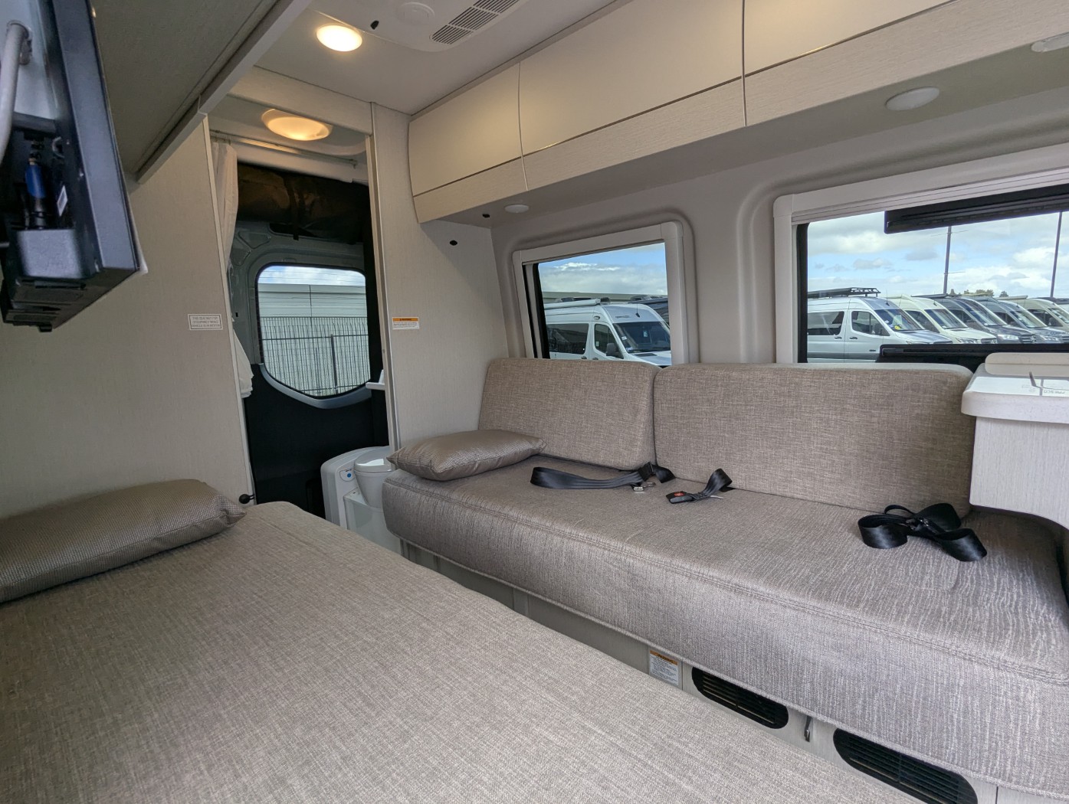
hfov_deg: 94.4
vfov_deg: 78.2
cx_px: 534
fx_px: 495
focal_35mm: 16
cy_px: 402
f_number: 2.2
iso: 60
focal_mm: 2.35
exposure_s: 1/242
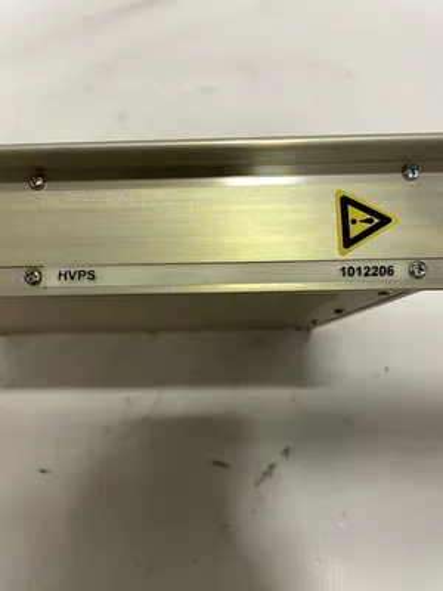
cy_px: 296
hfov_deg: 53.1
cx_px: 222
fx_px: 444
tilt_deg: -59.9
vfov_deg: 67.3
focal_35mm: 26
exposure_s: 1/60
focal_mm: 4.2
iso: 160
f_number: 1.6
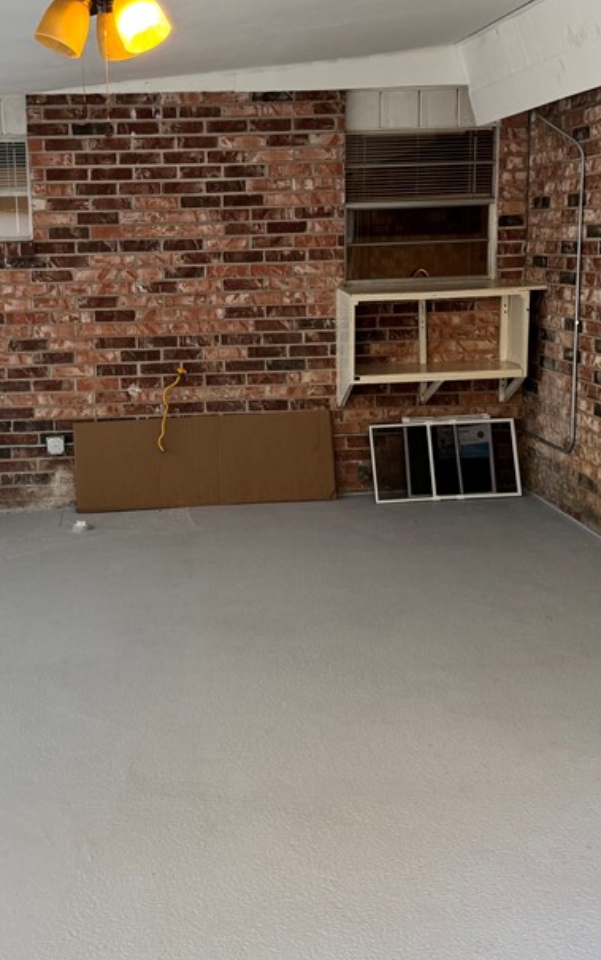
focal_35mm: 43
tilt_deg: -8.1
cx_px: 192
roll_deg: +1.2
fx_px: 1126
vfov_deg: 46.0
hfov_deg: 29.6
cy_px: 391
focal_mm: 6.76
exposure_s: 1/60
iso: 160
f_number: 1.78
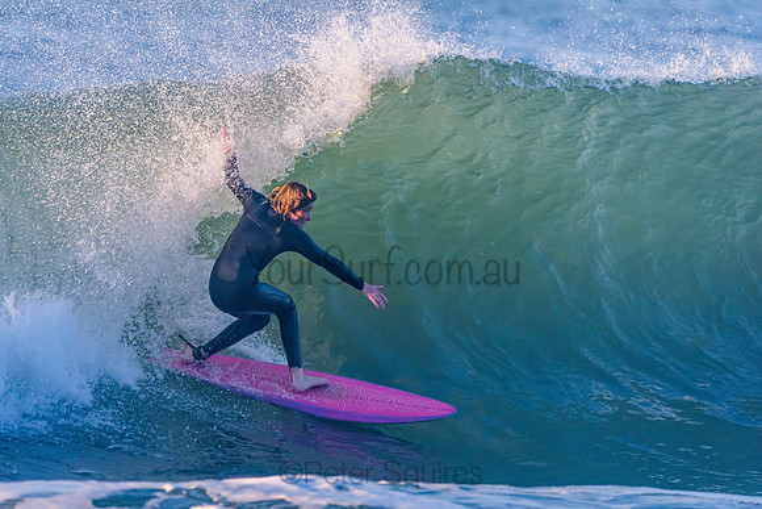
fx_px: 12872
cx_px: 300
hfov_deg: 3.4
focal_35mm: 608
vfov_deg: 2.3
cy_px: 309
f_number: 5.6
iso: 640
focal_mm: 500
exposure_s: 1/2000
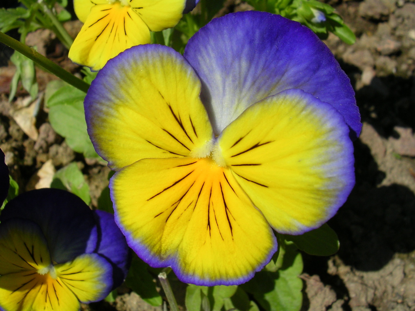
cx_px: 208
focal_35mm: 38
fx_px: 456
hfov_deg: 49.0
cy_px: 156
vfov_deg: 37.7
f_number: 5.6
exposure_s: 1/538
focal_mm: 5.8
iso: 50
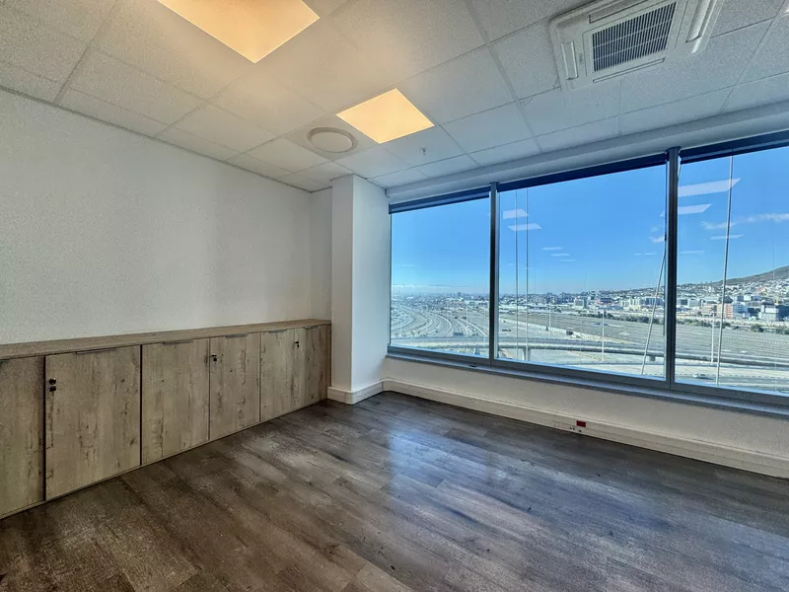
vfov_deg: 85.7
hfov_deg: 102.1
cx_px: 394
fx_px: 319
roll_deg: -1.4
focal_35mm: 14
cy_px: 296
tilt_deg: -1.0
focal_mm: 2.22
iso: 40
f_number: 2.2
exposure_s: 1/332
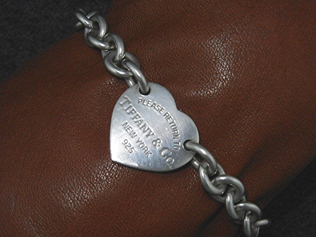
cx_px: 158
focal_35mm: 77
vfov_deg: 19.1
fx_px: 703
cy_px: 118
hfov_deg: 25.3
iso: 607
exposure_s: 1/30
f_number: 8.6
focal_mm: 13.9
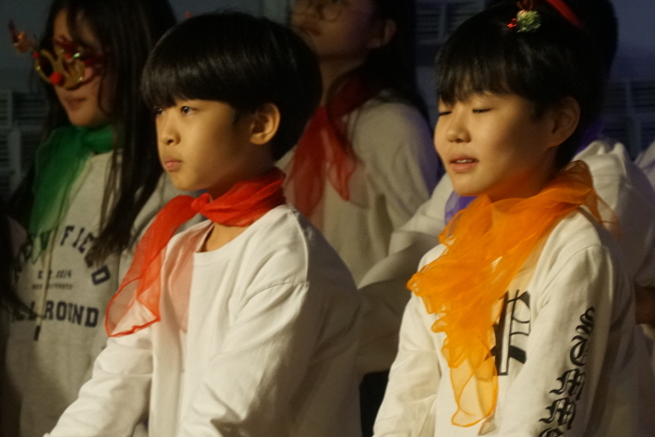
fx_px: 6406
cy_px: 229
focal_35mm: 352
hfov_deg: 5.9
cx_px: 349
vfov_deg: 3.9
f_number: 5.6
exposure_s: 1/80
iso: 1600
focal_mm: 111
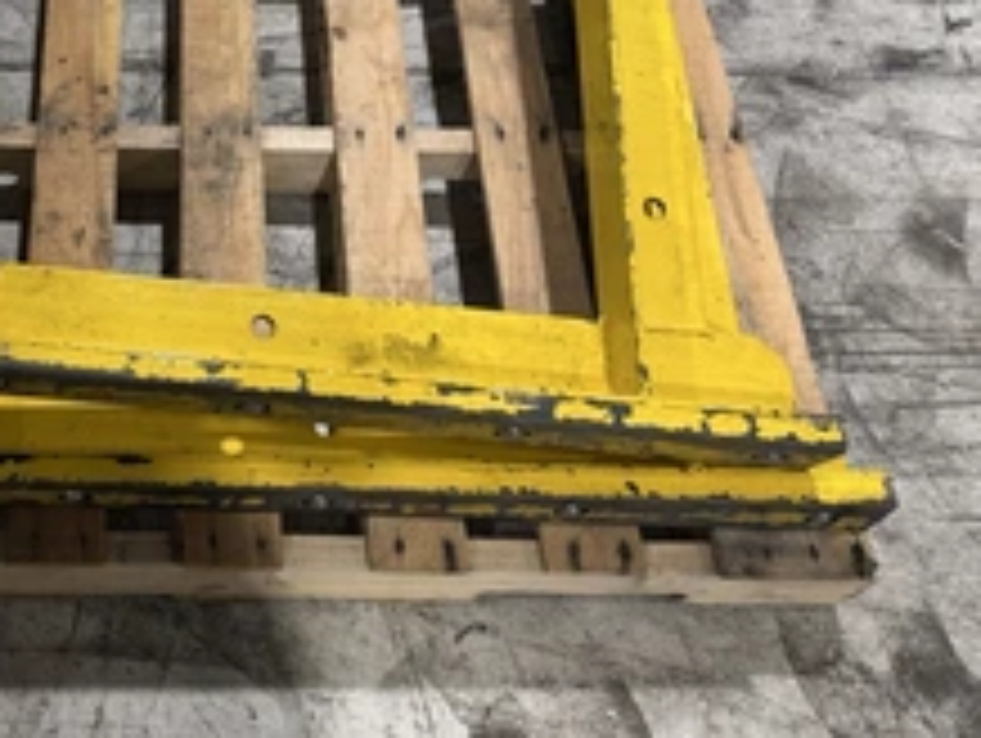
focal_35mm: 44
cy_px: 234
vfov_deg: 32.6
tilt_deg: -58.4
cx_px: 153
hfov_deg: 40.5
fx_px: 1248
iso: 160
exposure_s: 1/120
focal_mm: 6.76
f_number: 1.78
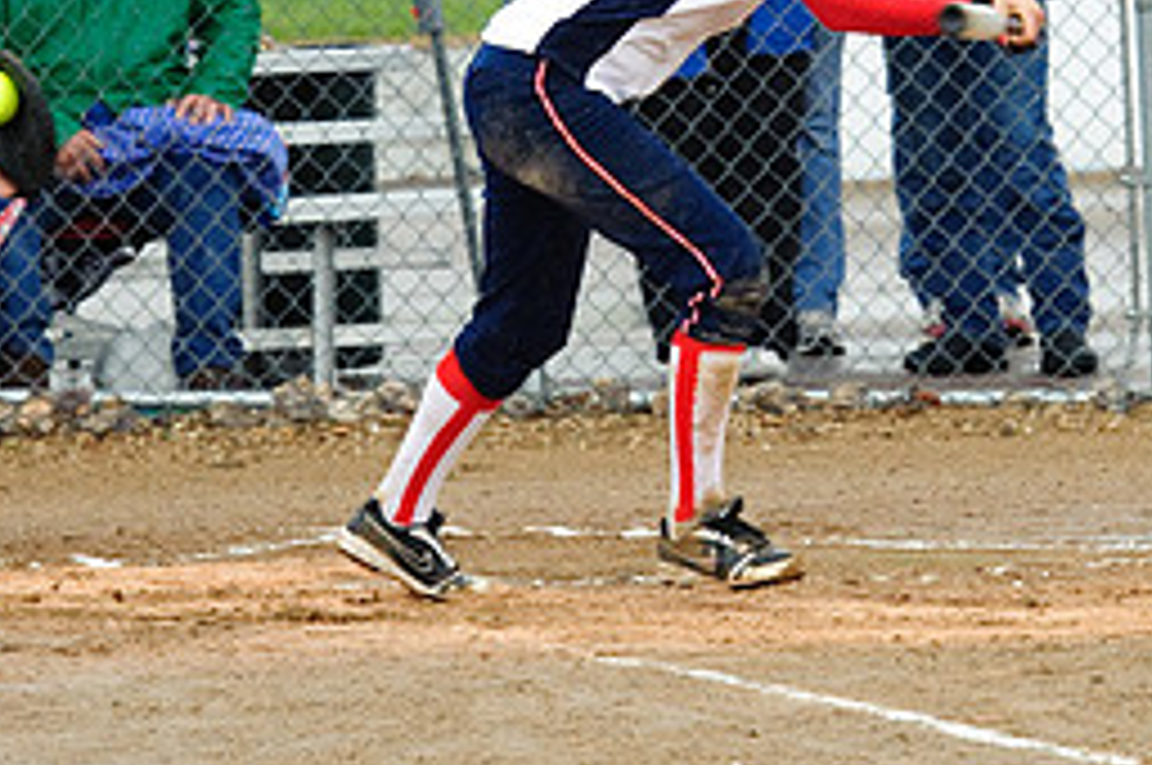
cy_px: 18
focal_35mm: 385
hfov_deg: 5.4
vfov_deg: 3.6
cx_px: 302
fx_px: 12304
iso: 400
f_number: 5.6
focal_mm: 170
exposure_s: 1/500
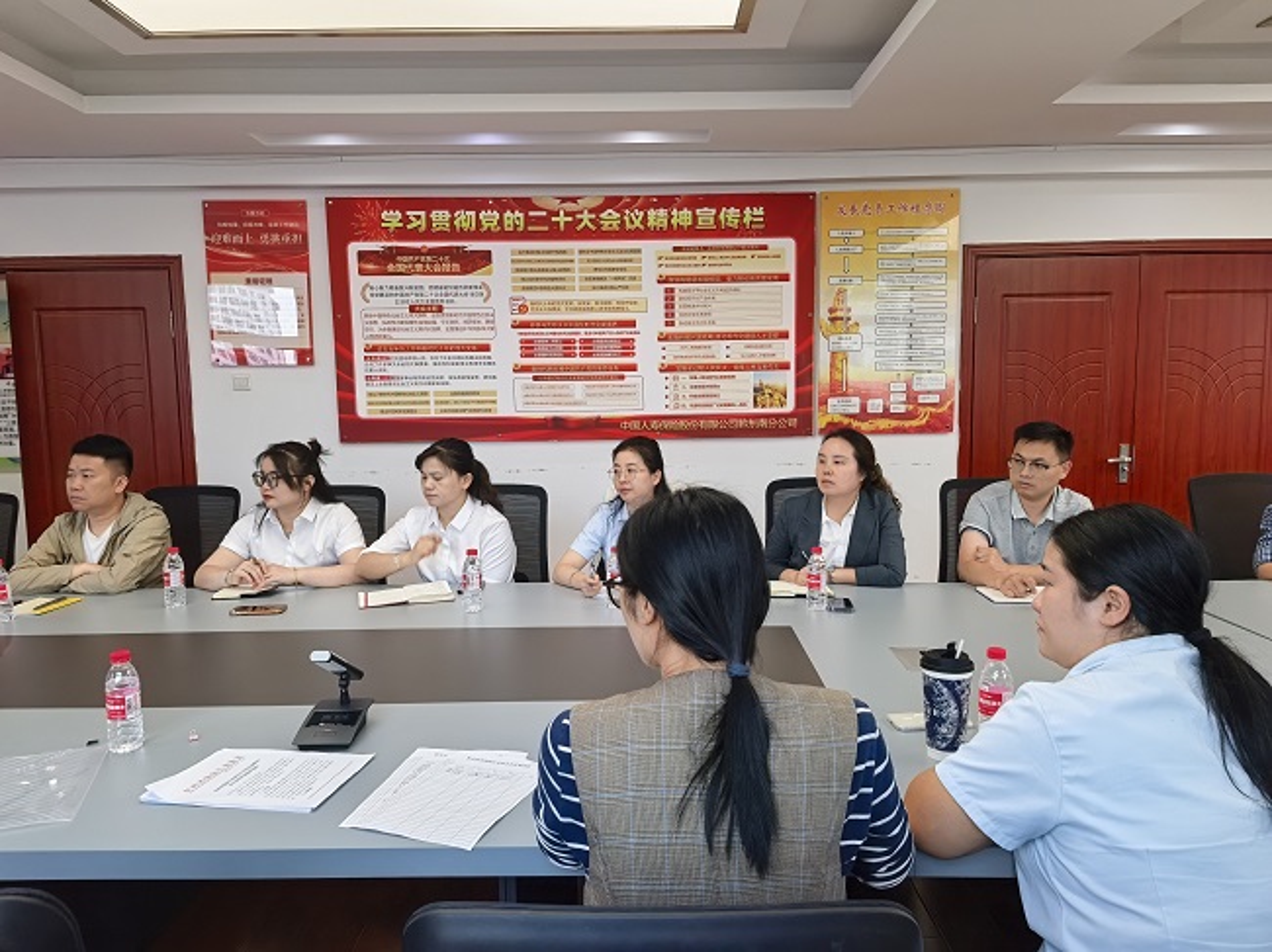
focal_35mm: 24
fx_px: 882
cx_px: 636
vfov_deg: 56.8
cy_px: 476
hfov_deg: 71.6
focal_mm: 8.5
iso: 160
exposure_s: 1/50
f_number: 4
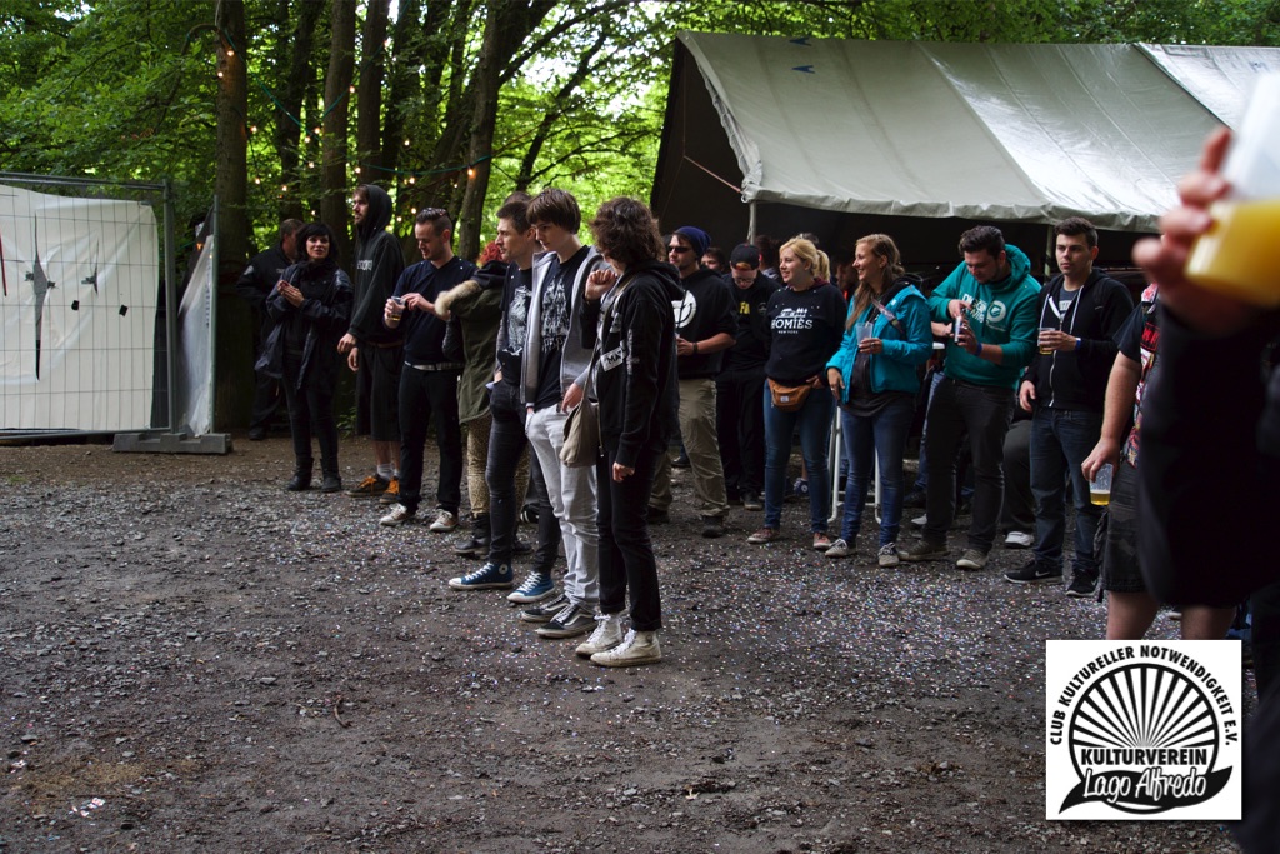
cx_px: 640
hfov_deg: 53.1
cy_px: 427
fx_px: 1280
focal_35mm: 36
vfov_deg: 36.9
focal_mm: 36
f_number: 4
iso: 800
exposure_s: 1/200
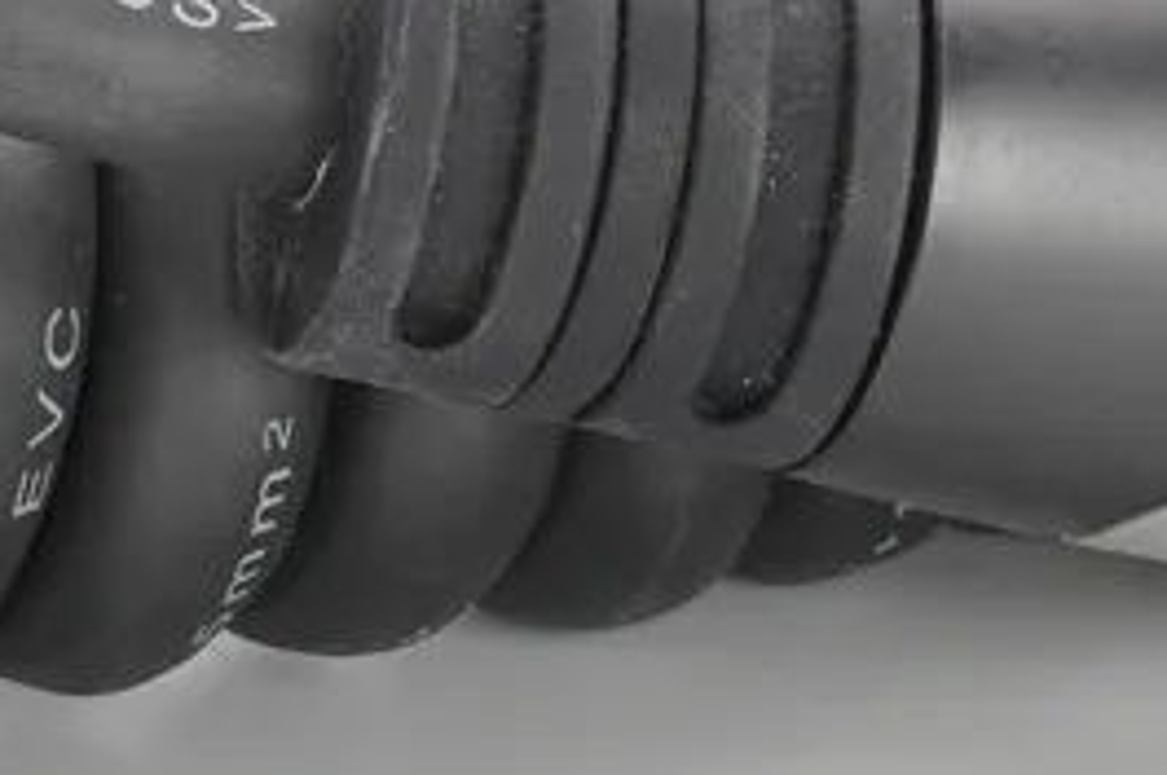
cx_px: 1810
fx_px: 13760
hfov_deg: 4.8
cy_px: -379
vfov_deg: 3.2
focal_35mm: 425
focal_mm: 50
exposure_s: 1/6
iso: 100
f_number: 13
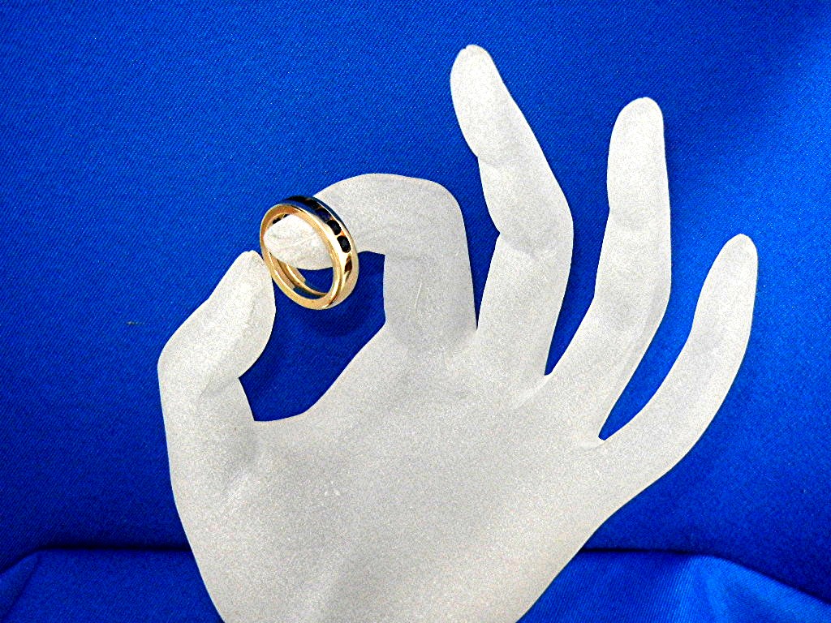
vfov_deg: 24.8
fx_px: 1416
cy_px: 312
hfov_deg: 32.7
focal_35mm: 59
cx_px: 416
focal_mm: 10.6
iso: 800
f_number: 8
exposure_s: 1/30
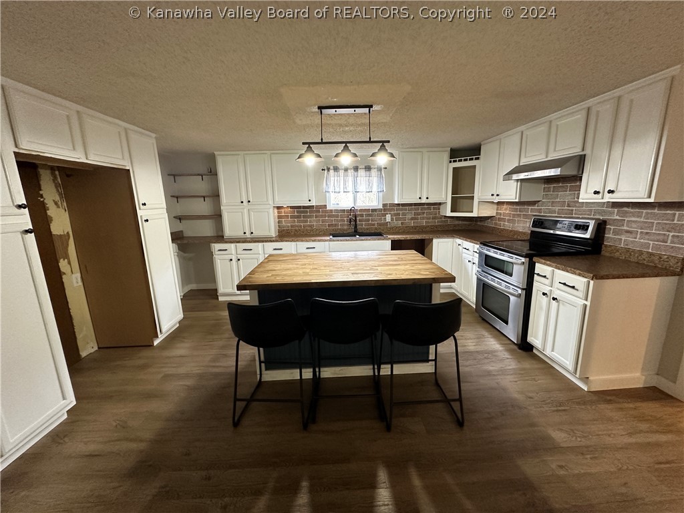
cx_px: 342
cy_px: 256
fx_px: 277
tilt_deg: -12.0
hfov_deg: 102.1
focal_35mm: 14
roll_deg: +1.1
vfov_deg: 85.7
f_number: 2.2
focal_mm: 2.22
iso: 400
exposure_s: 1/60
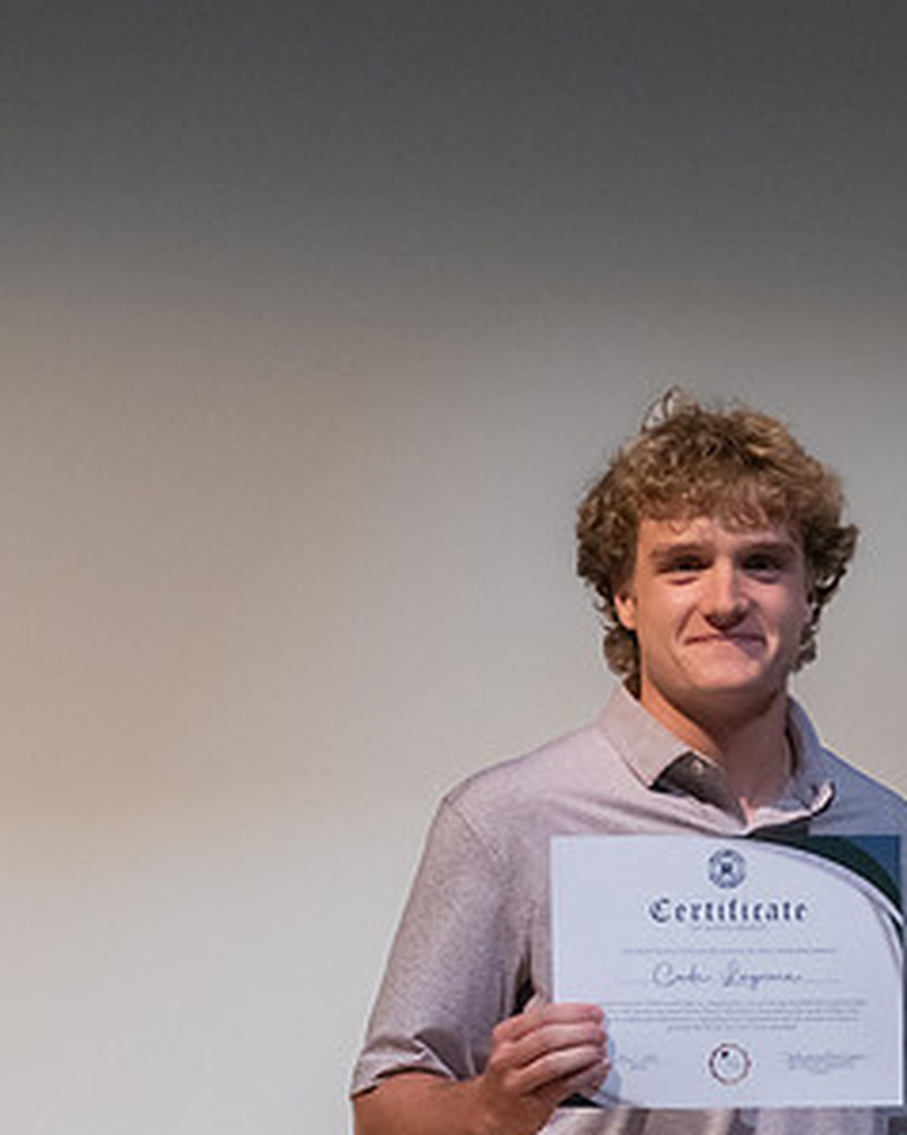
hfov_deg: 4.7
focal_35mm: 328
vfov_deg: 5.9
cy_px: 751
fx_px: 11012
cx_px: 997
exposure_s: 1/320
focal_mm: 142
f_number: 4
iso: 5000
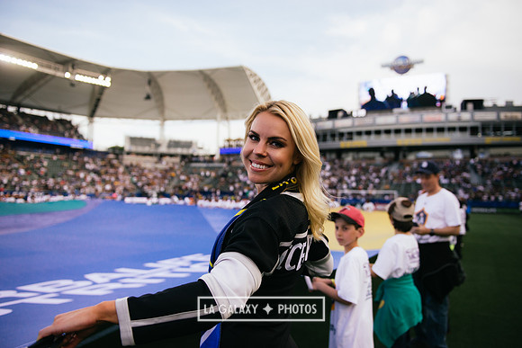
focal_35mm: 31
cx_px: 261
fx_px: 450
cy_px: 174
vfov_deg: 42.3
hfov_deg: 60.3
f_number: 2.8
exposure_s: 1/3200
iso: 400
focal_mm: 31
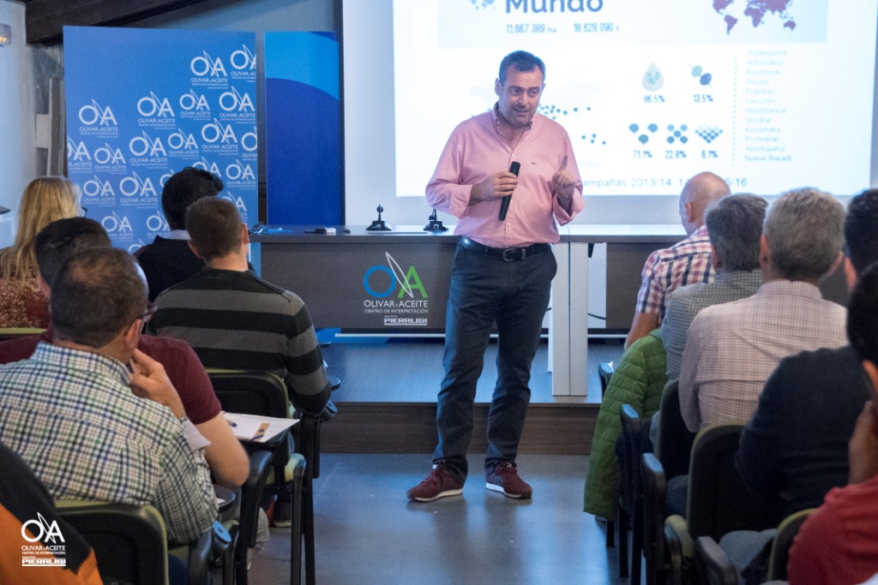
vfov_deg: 19.5
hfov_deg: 28.8
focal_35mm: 70
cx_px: 439
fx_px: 1707
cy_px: 292
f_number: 4
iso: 3200
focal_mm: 35
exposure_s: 1/80
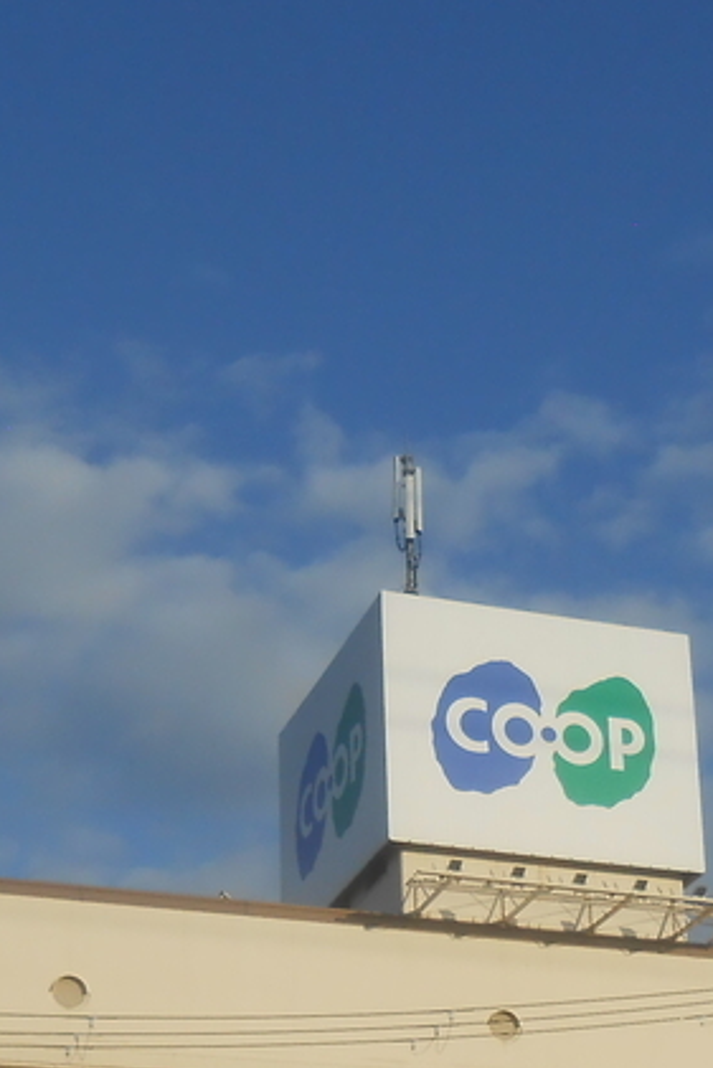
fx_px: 2285
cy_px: 1025
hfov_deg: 17.7
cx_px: 505
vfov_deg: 25.2
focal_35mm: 77
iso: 80
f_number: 3.5
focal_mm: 4.6
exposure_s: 1/1250
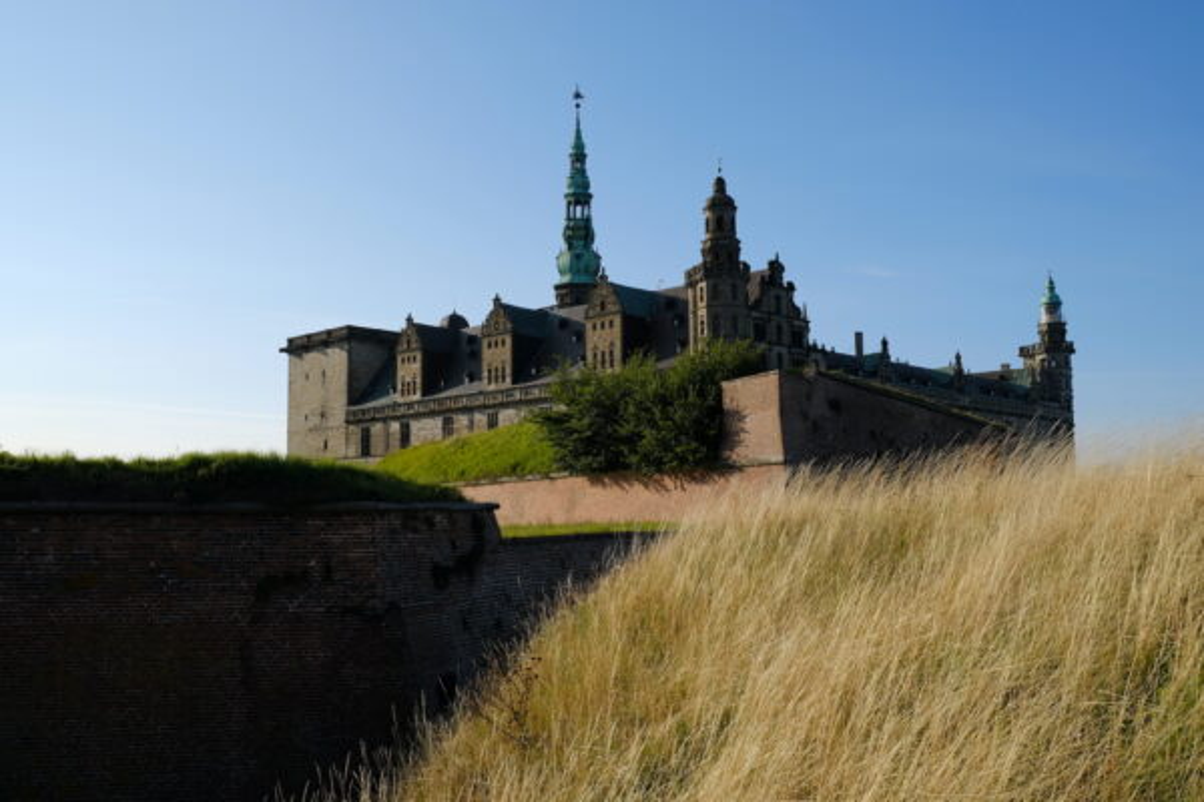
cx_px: 602
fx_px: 1070
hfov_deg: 58.7
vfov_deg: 41.1
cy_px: 401
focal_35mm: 32
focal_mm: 21.4
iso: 320
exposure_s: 1/280
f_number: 13
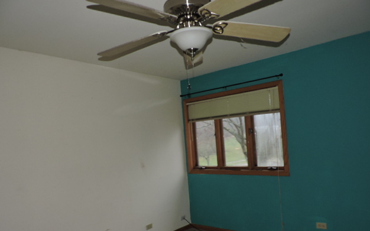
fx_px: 262
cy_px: 141
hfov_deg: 70.4
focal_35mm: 26
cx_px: 183
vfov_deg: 47.3
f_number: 3
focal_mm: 4.3
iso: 200
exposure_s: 1/30
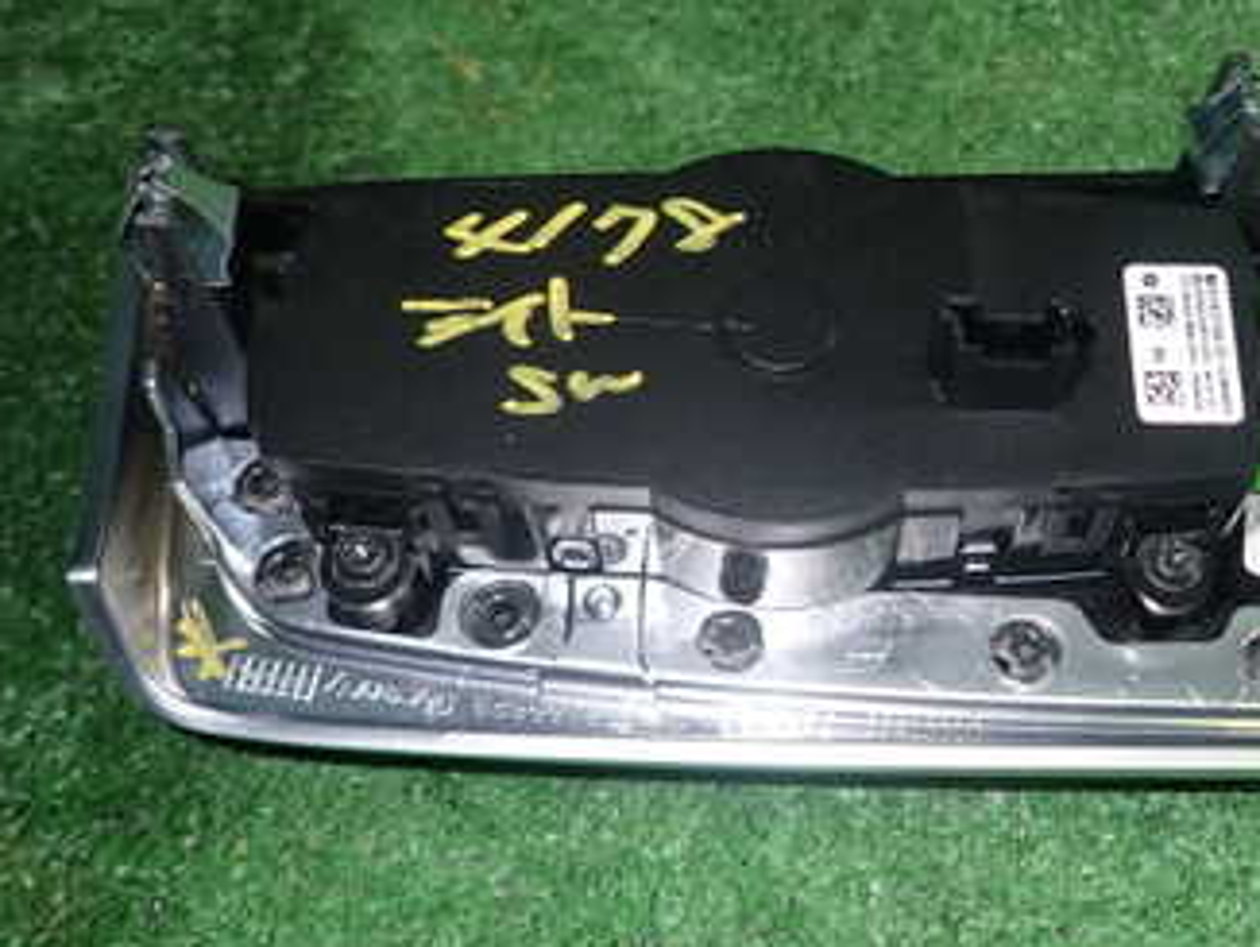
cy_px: 437
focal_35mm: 46
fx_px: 1676
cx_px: 974
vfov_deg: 31.5
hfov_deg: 39.9
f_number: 5.6
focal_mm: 4.5
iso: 200
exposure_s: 1/30
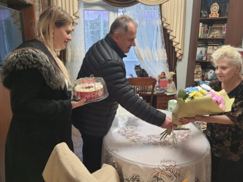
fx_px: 197
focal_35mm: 28
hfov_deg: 63.4
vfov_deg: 49.7
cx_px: 127
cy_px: 92
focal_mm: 4.32
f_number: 1.7
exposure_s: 1/50
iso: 250
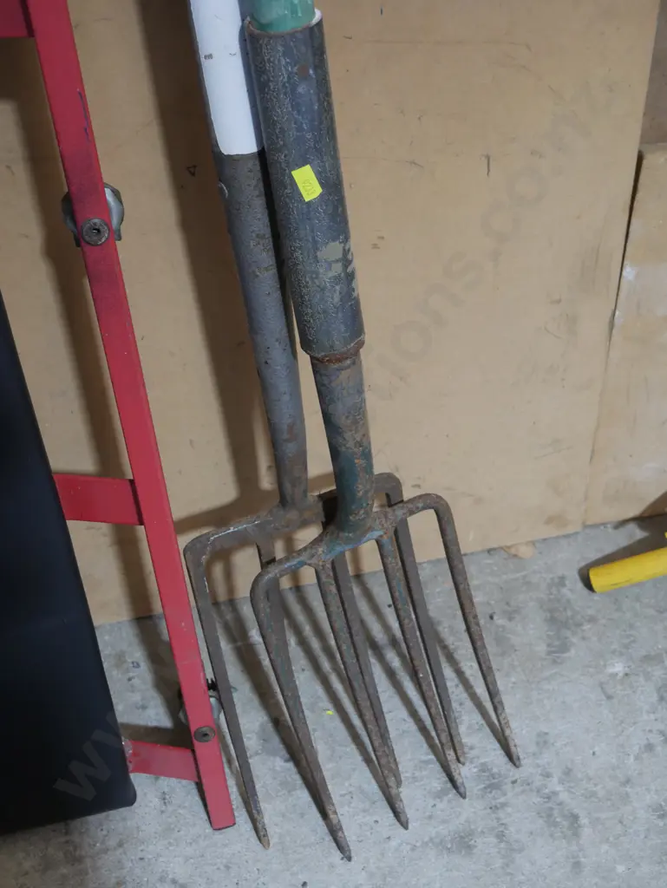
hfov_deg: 32.9
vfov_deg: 42.9
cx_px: 334
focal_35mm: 44
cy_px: 444
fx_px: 1129
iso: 1000
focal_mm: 22
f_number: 4.7
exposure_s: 1/60
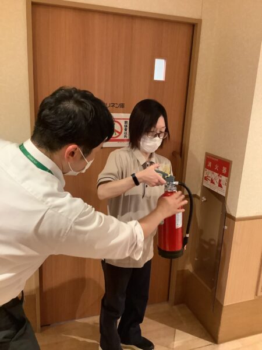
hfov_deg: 45.4
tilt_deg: -14.8
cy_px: 175
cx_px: 131
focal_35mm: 31
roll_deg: -2.6
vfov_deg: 58.4
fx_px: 313
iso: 320
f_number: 2.4
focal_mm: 3.3
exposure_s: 1/40
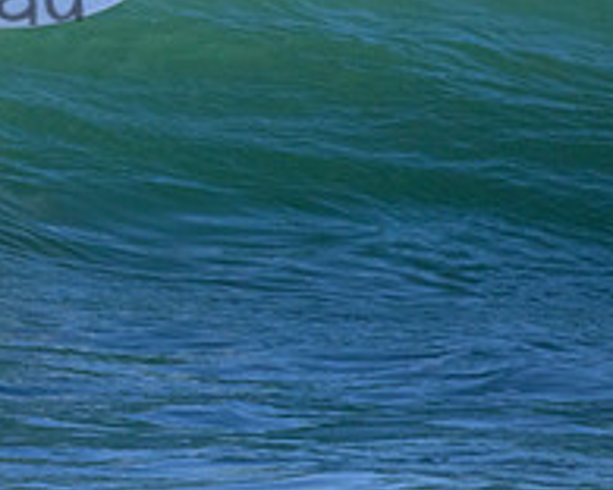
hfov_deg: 0.9
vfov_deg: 0.7
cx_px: -248
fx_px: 40530
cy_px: -52
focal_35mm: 2234
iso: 4500
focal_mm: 800
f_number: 11
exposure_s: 1/2000
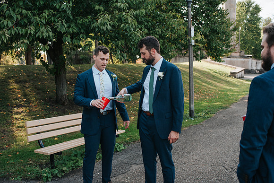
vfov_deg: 37.9
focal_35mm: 35
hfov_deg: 54.4
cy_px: 92
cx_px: 137
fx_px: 266
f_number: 4
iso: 1000
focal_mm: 35
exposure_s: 1/1000
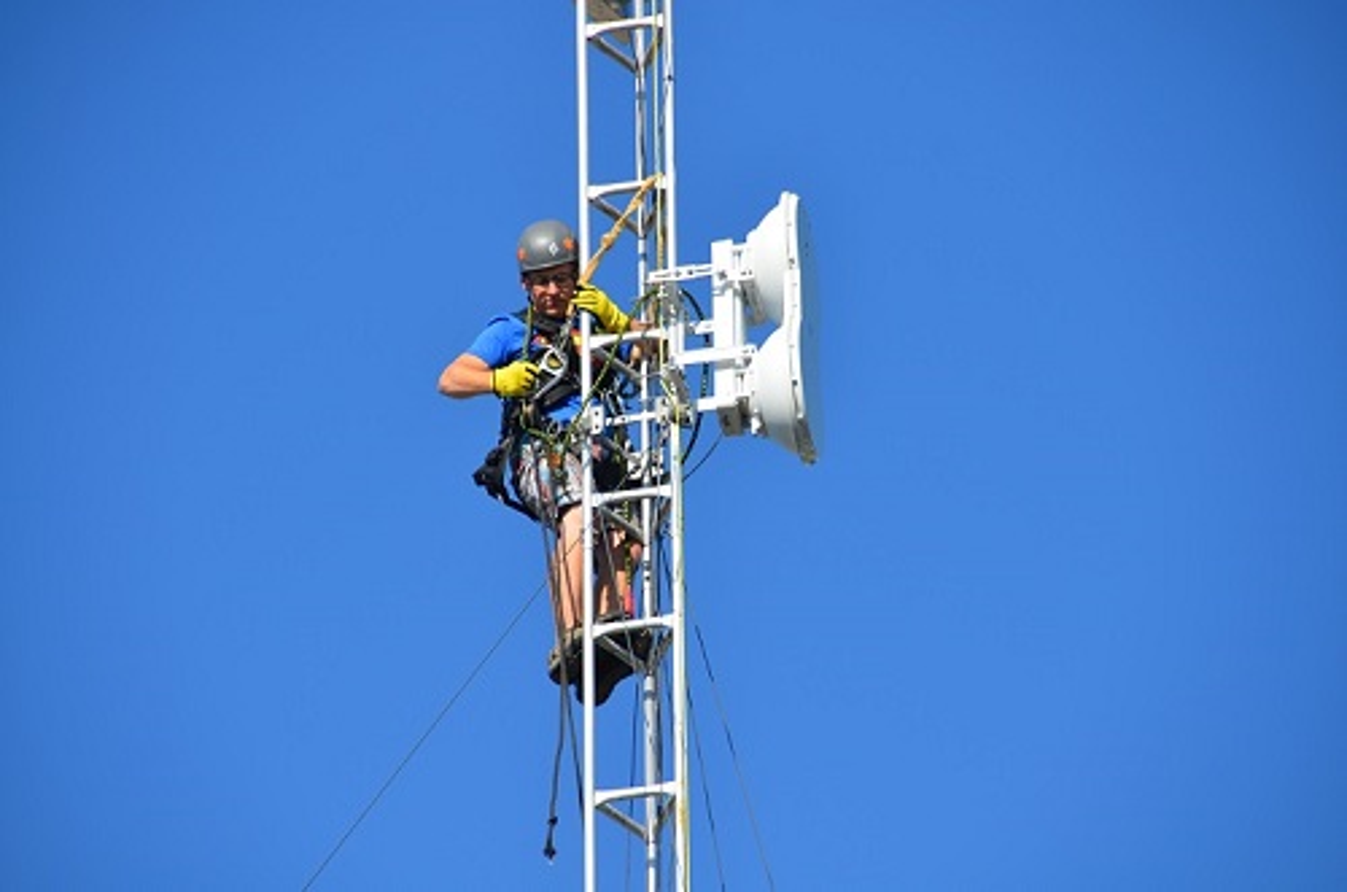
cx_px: 674
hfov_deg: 6.9
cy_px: 446
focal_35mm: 300
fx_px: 11200
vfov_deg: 4.6
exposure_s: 1/640
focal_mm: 200
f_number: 6.3
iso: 200
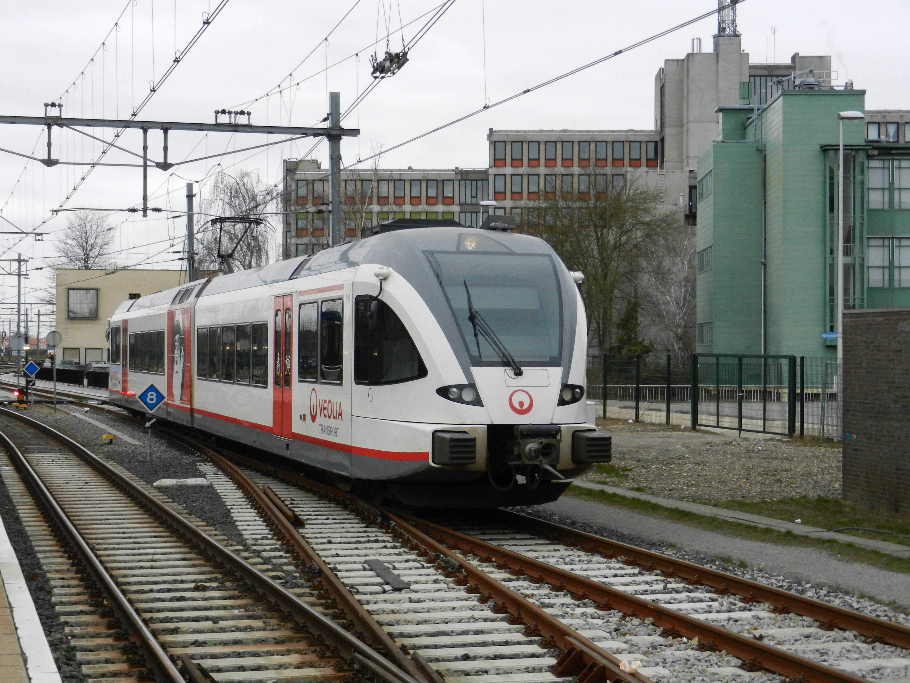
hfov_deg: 32.2
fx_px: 1577
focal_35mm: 60
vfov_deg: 24.4
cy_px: 342
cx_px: 455
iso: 560
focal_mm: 10.9
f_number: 4.5
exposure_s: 1/250
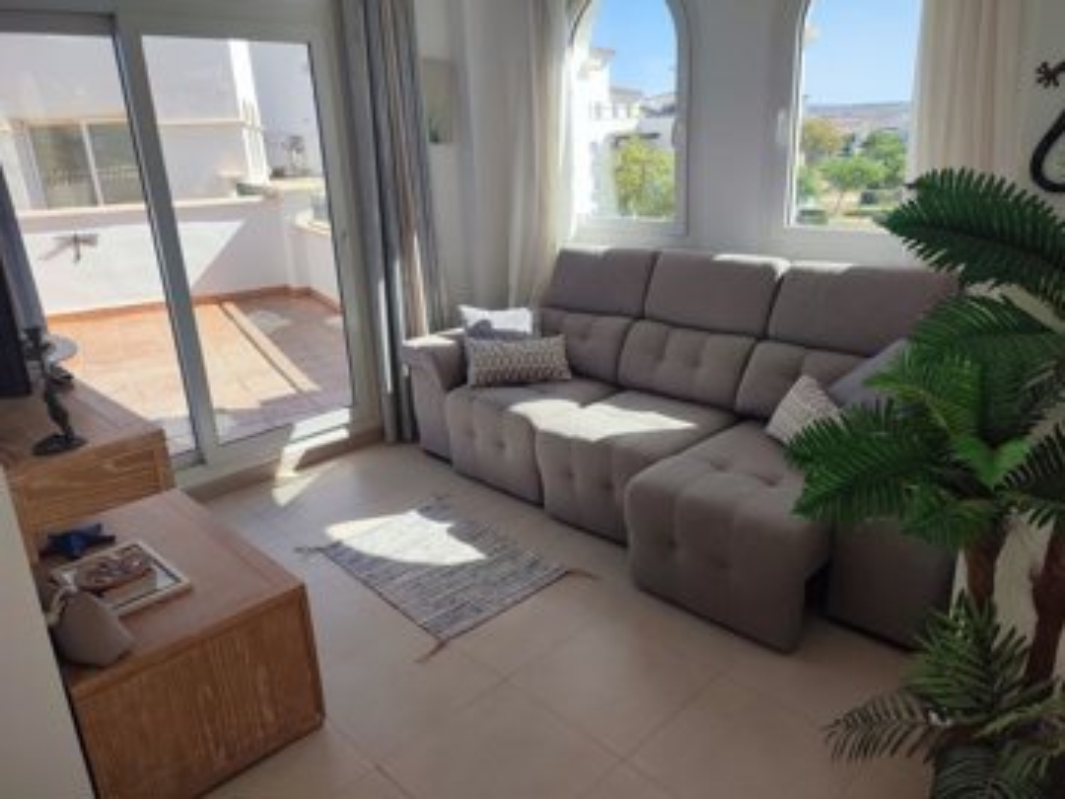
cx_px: 532
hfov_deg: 69.4
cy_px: 400
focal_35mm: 25
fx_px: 769
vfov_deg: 54.9
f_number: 1.9
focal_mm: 6.04
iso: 50
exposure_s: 1/450
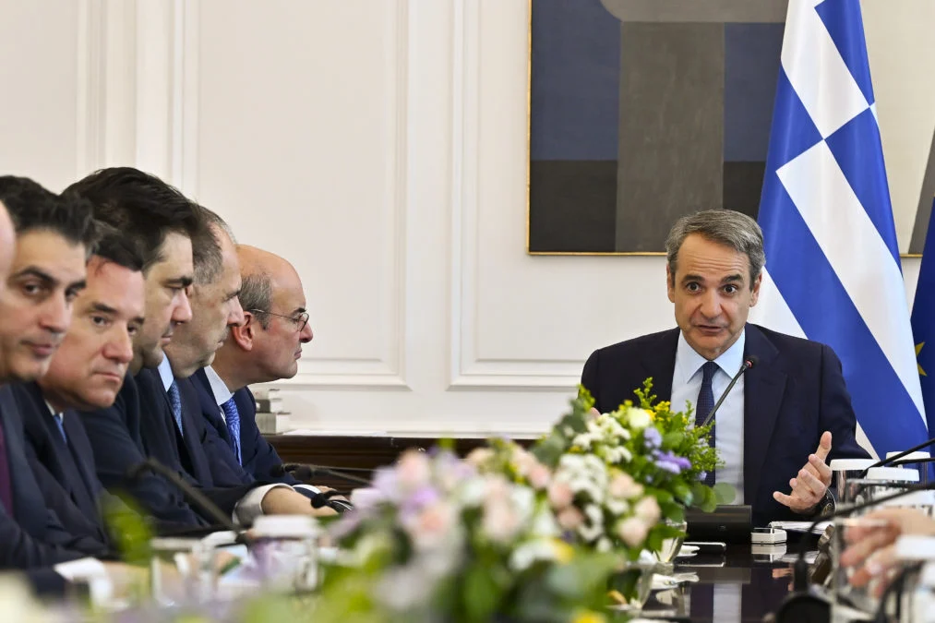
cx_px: 468
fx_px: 4674
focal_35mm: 180
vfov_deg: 7.6
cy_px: 312
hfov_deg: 11.4
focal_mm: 120
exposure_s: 1/200
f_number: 5.6
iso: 1400
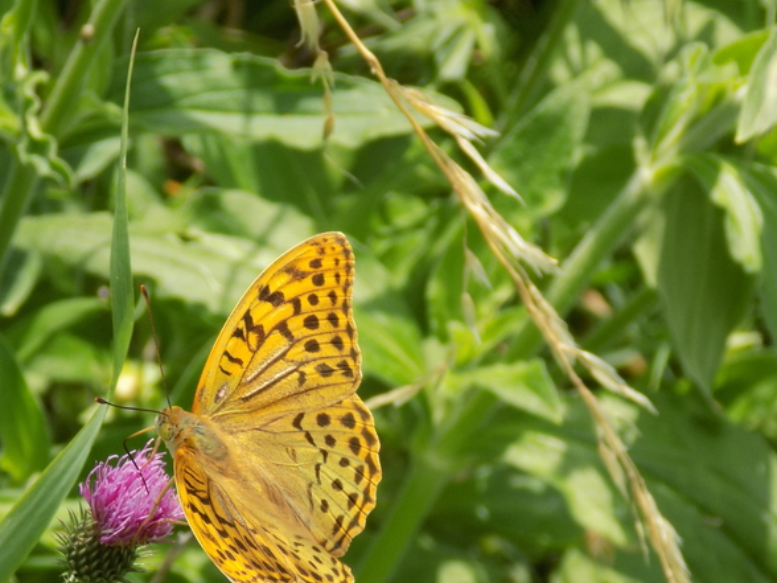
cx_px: 369
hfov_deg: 6.3
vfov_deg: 4.7
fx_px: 7071
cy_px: 403
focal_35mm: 315
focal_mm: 38.6
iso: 80
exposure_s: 1/200
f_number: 5.5
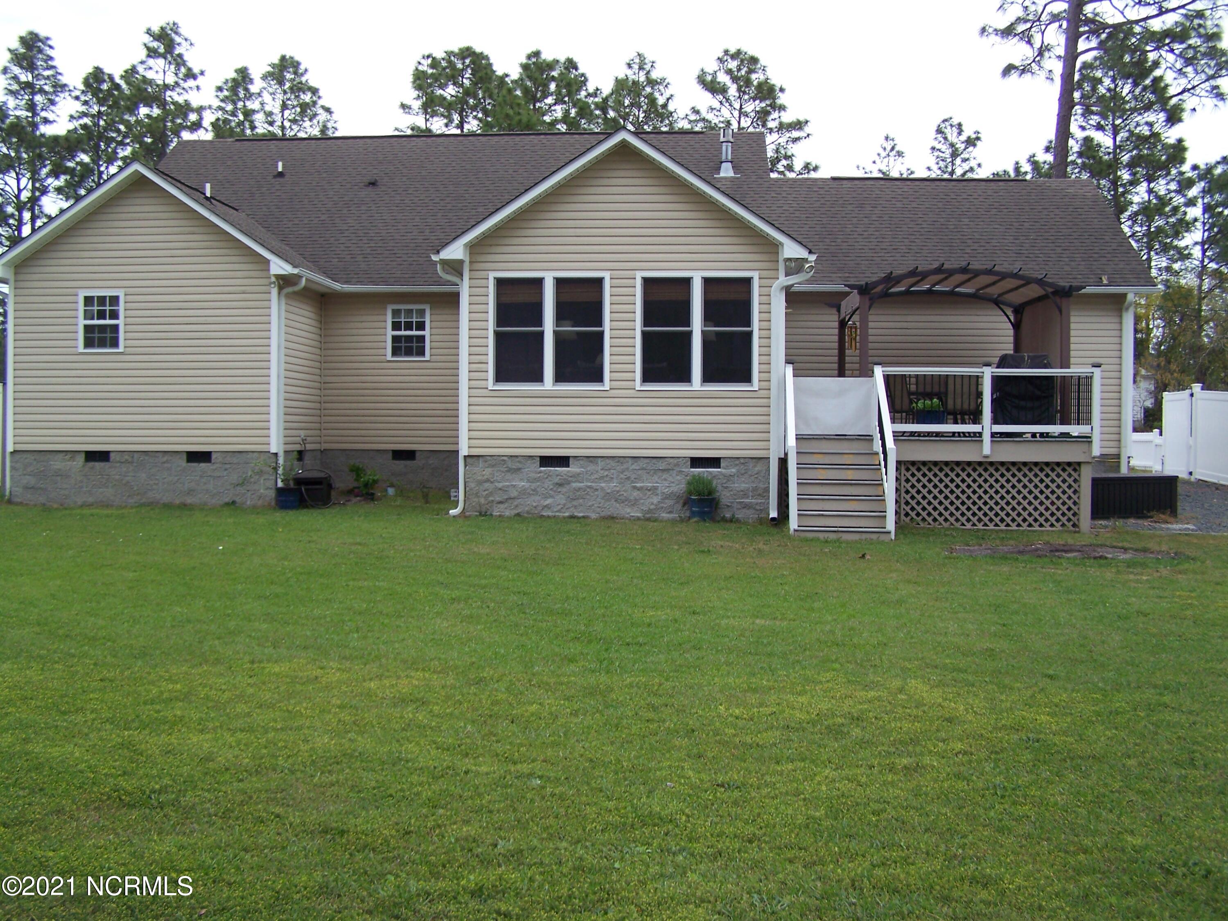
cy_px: 460
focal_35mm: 38
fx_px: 1348
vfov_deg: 37.7
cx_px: 614
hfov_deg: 49.0
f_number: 2.8
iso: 64
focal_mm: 6.3
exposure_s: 1/400
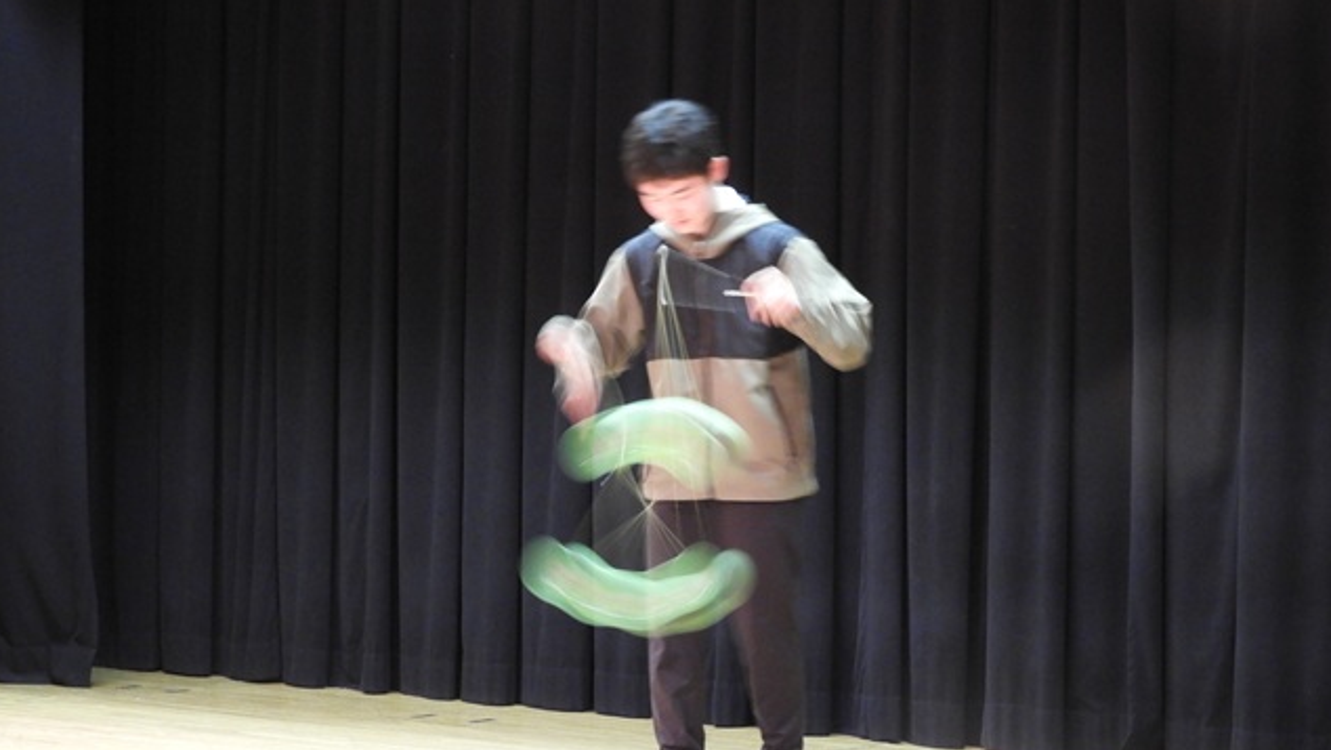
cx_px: 666
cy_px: 464
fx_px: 3107
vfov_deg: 13.7
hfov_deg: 24.2
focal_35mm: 88
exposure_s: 1/5
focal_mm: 14.3
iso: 800
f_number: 4.5
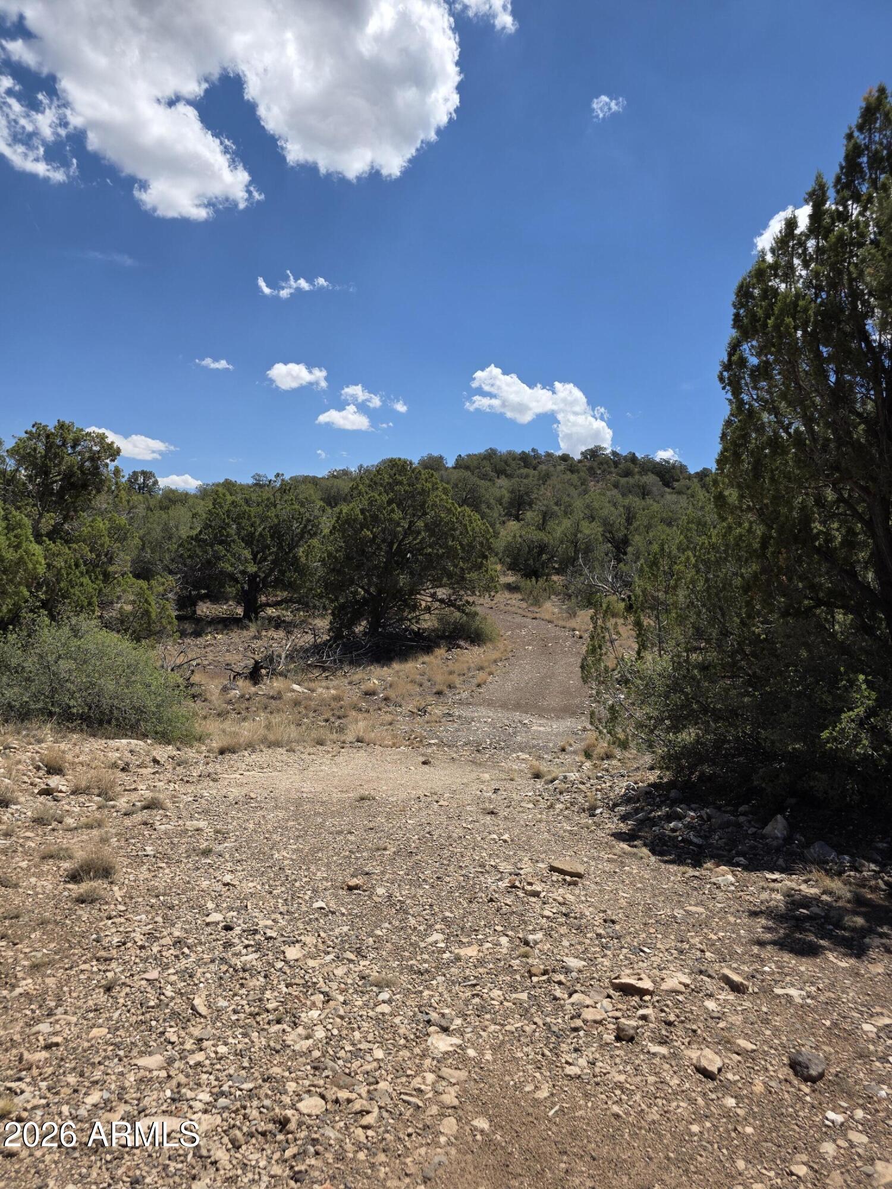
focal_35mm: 23
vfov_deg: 73.9
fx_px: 790
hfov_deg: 58.9
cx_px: 446
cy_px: 594
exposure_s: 1/7333
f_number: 1.7
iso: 80
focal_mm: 6.3
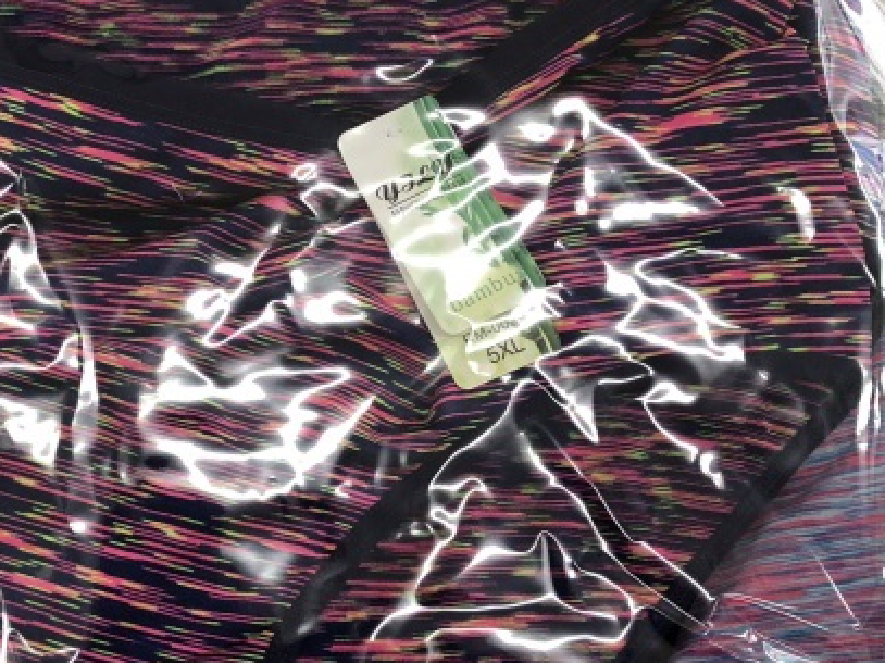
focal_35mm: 55
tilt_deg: -72.6
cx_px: 167
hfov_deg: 33.8
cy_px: 370
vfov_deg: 26.5
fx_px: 1406
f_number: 1.8
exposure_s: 1/17
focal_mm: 3.99
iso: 40
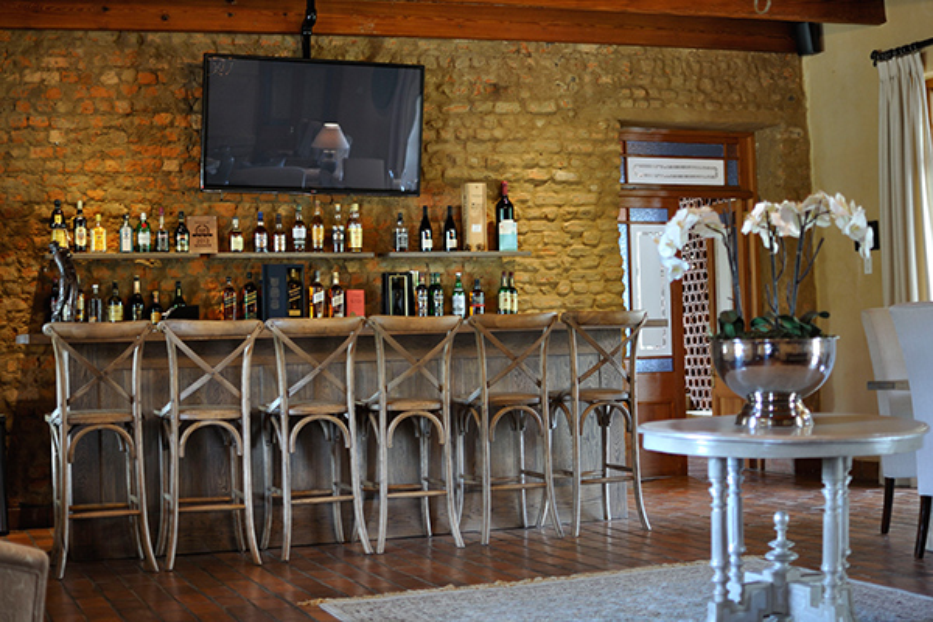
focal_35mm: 52
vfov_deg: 25.8
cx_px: 466
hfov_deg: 37.9
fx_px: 1361
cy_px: 311
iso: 400
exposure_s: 1/20
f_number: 2.2
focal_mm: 35
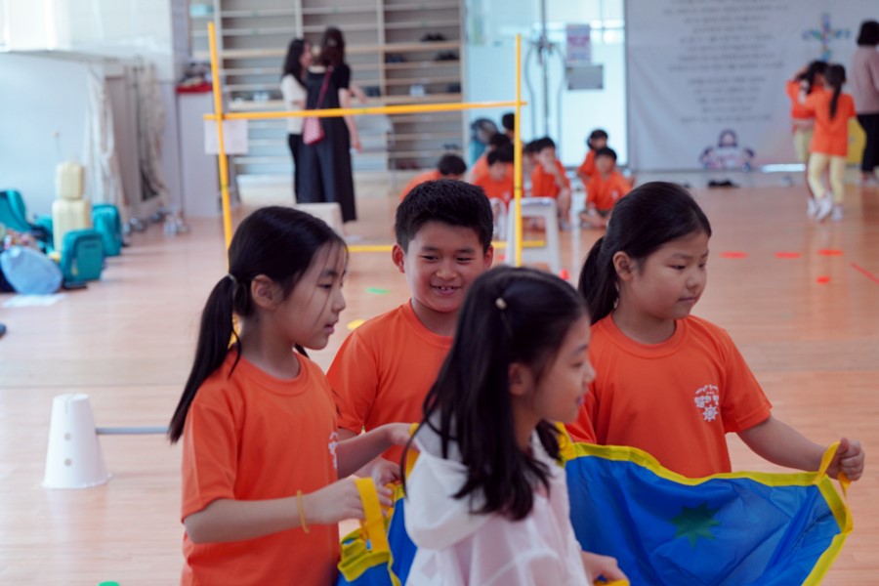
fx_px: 1709
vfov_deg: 19.5
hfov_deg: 28.8
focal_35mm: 70
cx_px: 440
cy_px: 293
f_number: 4
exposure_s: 1/160
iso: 800
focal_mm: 70
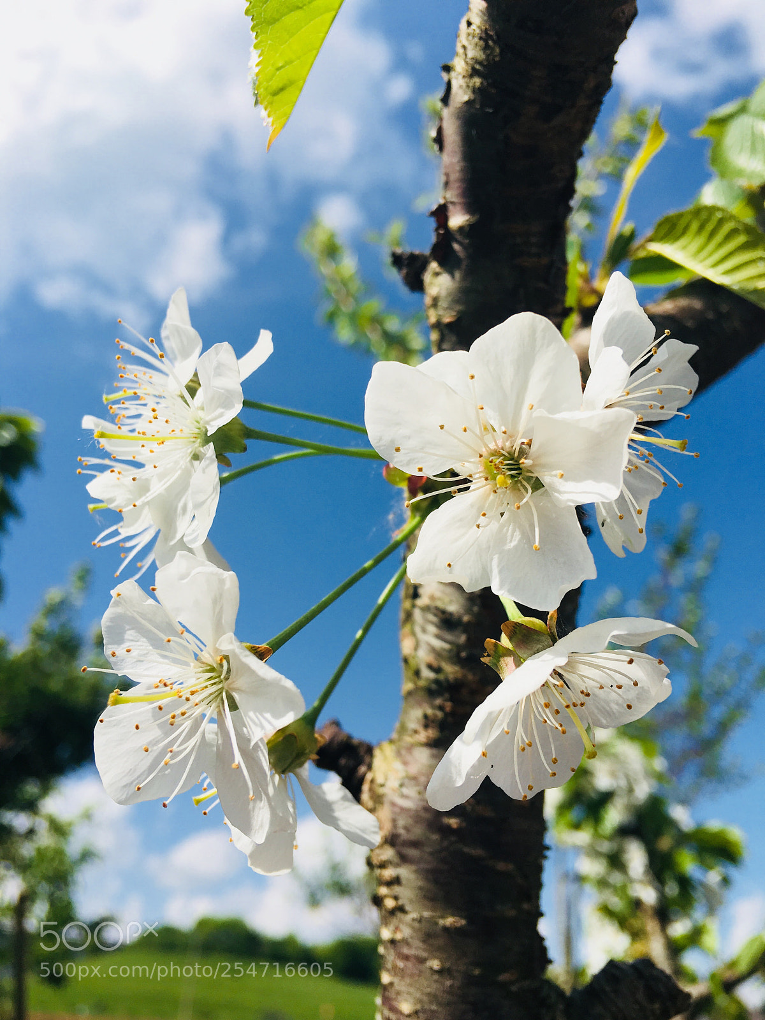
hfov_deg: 48.2
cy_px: 510
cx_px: 382
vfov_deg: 61.7
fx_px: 855
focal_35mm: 29
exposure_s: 1/2079
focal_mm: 4.15
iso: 25
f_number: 2.2
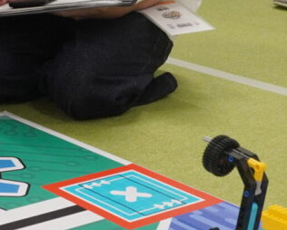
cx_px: -94
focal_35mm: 73
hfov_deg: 22.9
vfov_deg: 20.1
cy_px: -19
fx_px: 620
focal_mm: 16
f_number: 8
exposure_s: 1/40
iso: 640
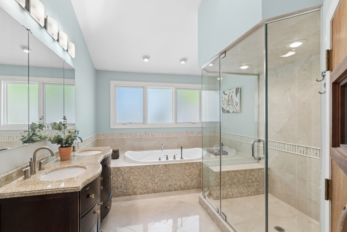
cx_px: 174
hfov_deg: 93.3
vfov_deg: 70.5
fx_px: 164
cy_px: 116
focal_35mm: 17
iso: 200
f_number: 8
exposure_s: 1/15
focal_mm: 17
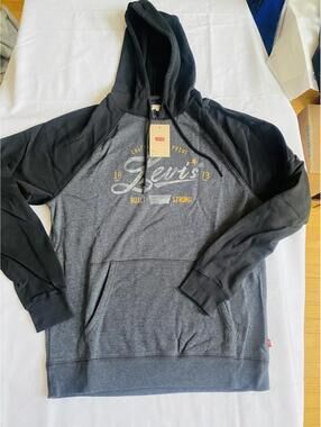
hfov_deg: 53.2
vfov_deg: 67.2
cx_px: 160
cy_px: 214
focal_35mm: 26
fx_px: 321
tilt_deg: -74.8
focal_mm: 4.25
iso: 200
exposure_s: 1/60
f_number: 1.8
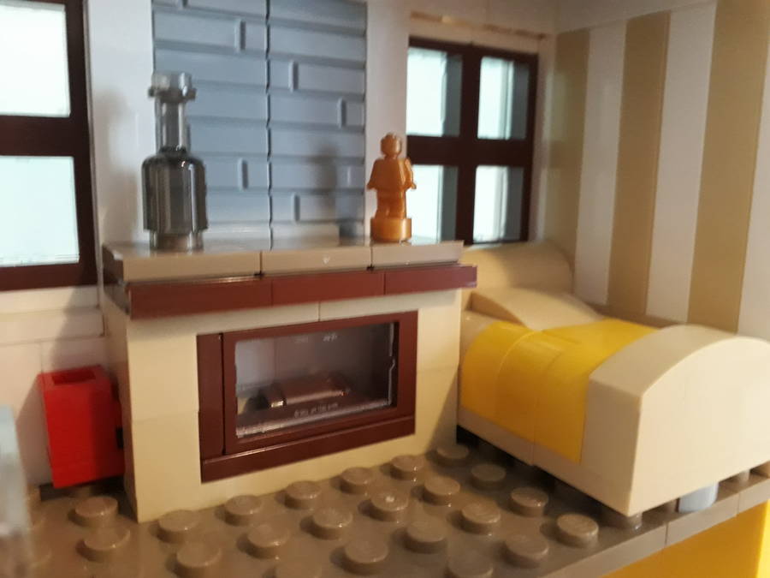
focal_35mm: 27
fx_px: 601
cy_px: 289
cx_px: 385
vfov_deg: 51.4
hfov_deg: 65.3
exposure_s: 1/17
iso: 500
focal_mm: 3.6
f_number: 1.9
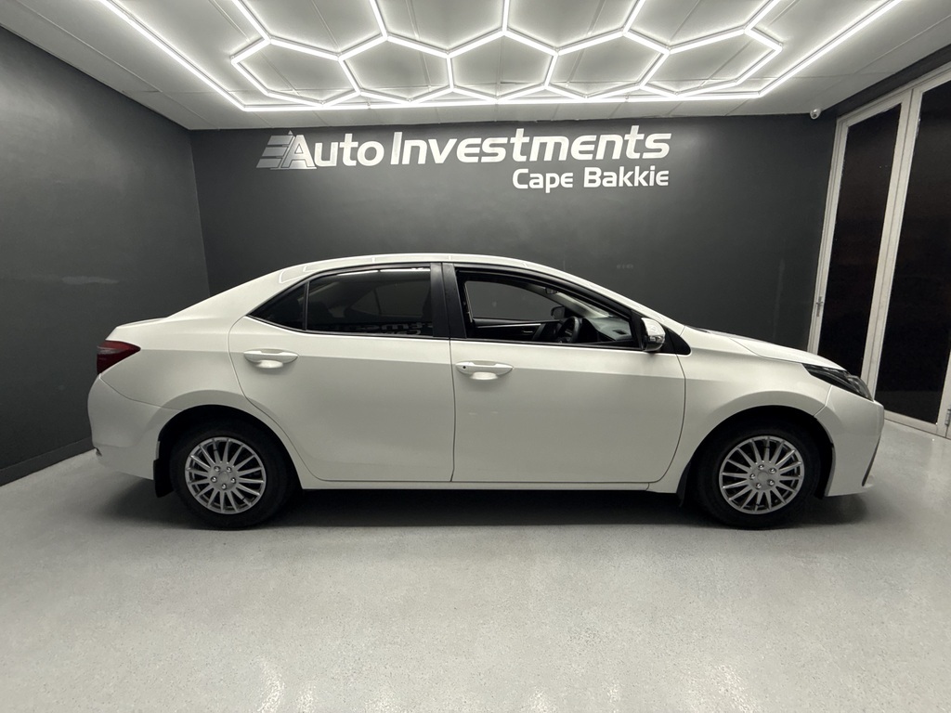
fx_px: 385
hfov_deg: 102.1
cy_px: 356
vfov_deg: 85.7
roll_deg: +1.2
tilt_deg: -9.2
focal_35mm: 14
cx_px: 476
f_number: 2.2
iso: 160
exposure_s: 1/100
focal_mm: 2.22
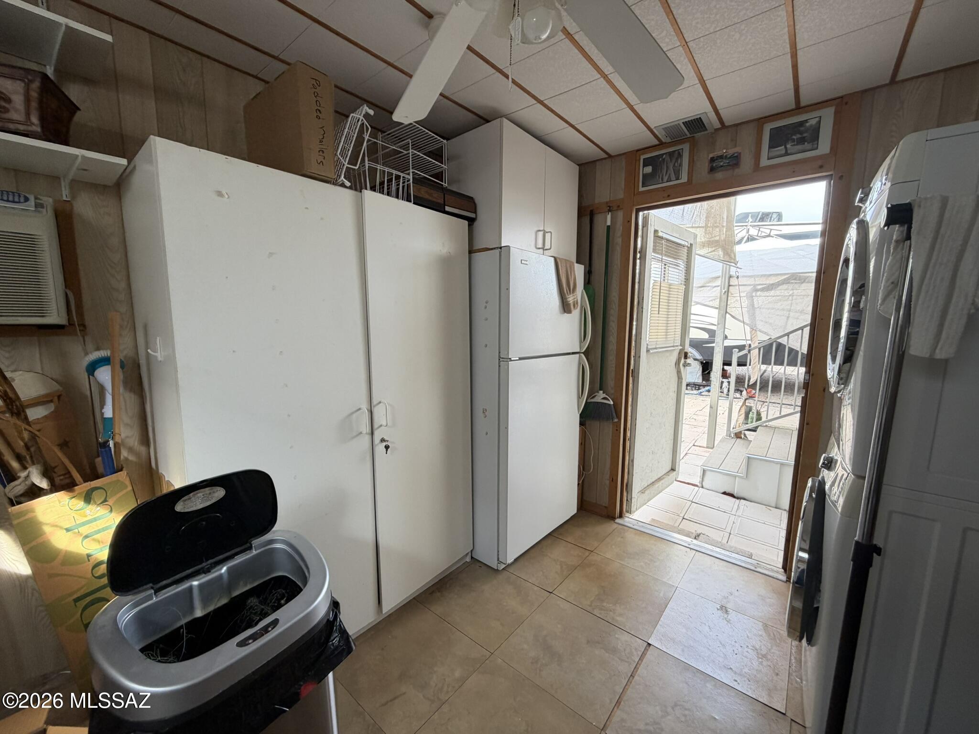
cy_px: 367
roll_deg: +0.0
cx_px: 490
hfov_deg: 102.1
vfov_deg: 85.7
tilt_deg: -6.2
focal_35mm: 14
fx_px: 396
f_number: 2.2
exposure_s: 1/121
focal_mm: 2.22
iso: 100
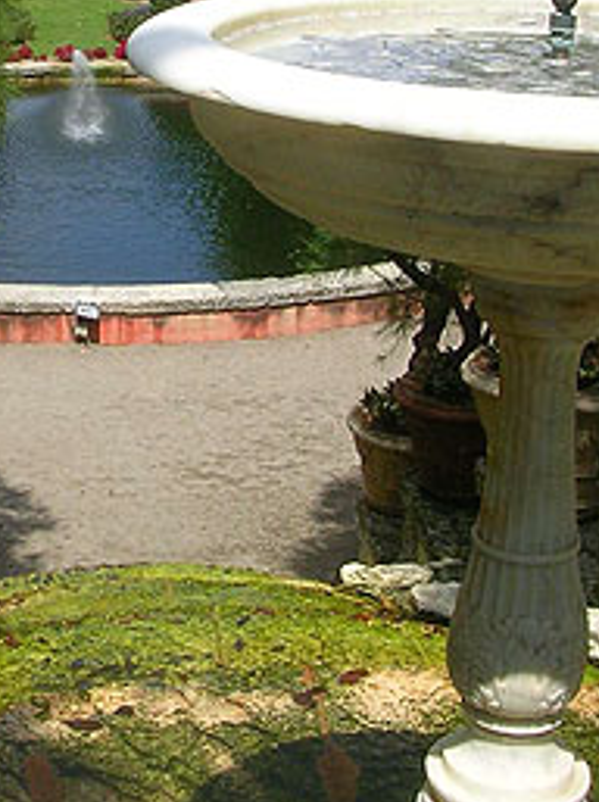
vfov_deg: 24.9
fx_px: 1781
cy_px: 153
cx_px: 90
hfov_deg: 18.8
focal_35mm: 77
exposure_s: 1/309
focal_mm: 5.8
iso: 50
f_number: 5.6
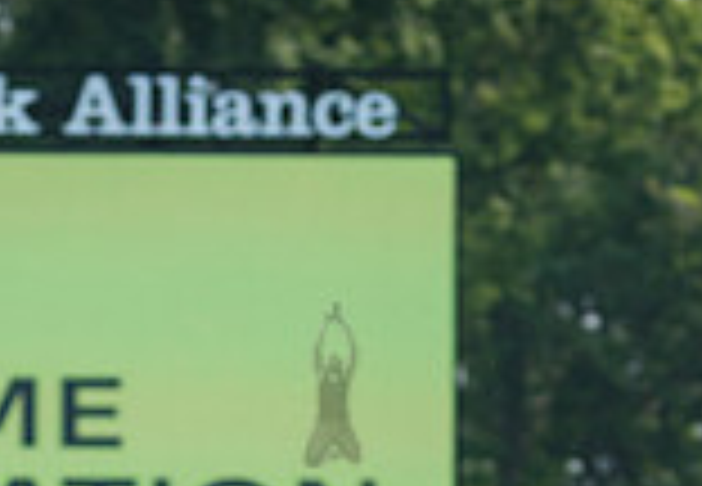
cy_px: 987
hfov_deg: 3.0
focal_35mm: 673
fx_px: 13280
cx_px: 423
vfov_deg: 2.1
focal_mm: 145
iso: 160
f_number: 5.6
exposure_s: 1/500
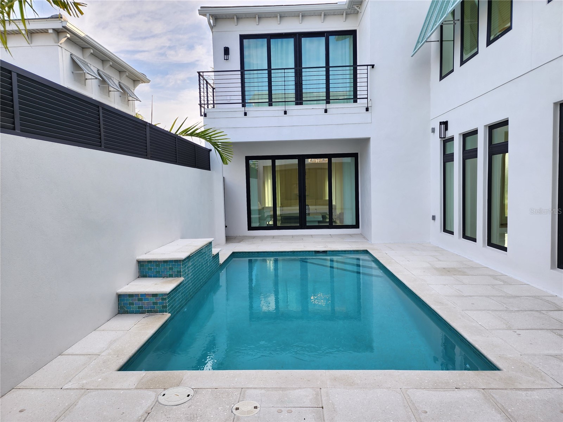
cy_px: 211
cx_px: 282
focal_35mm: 23
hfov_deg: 73.9
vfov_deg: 58.9
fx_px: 374
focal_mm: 6.4
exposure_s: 1/180
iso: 20
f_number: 1.8
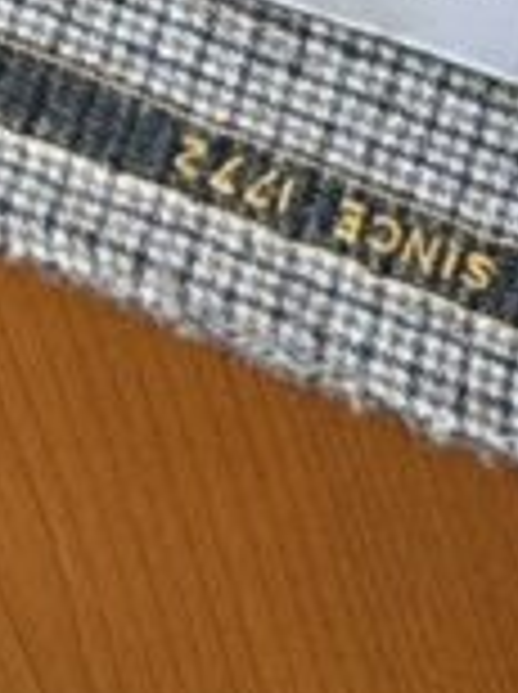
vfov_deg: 6.1
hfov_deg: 4.5
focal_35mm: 320
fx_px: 6402
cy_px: -392
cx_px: -896
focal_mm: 6.76
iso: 64
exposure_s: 1/50
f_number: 1.78
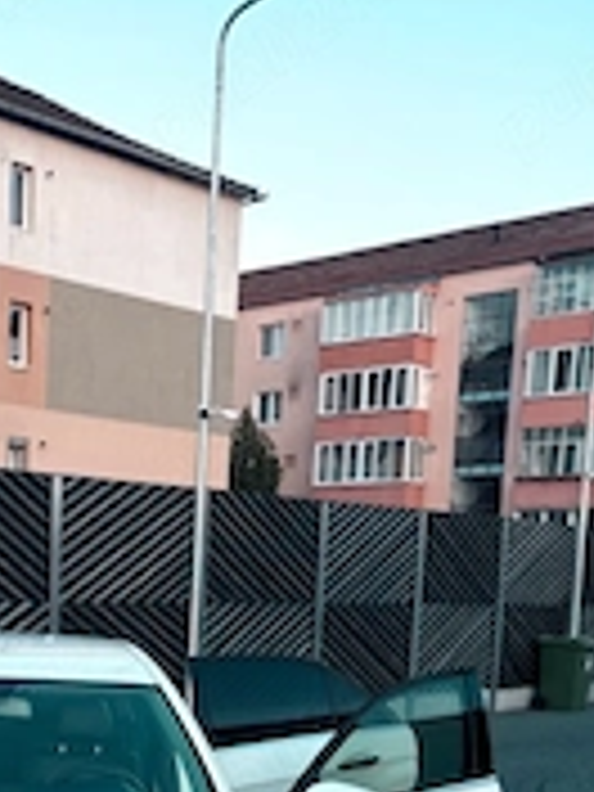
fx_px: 1350
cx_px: 36
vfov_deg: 30.4
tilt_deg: -7.2
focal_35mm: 59
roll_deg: -0.1
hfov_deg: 24.0
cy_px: 796
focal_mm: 5.96
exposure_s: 1/134
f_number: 1.6
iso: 32
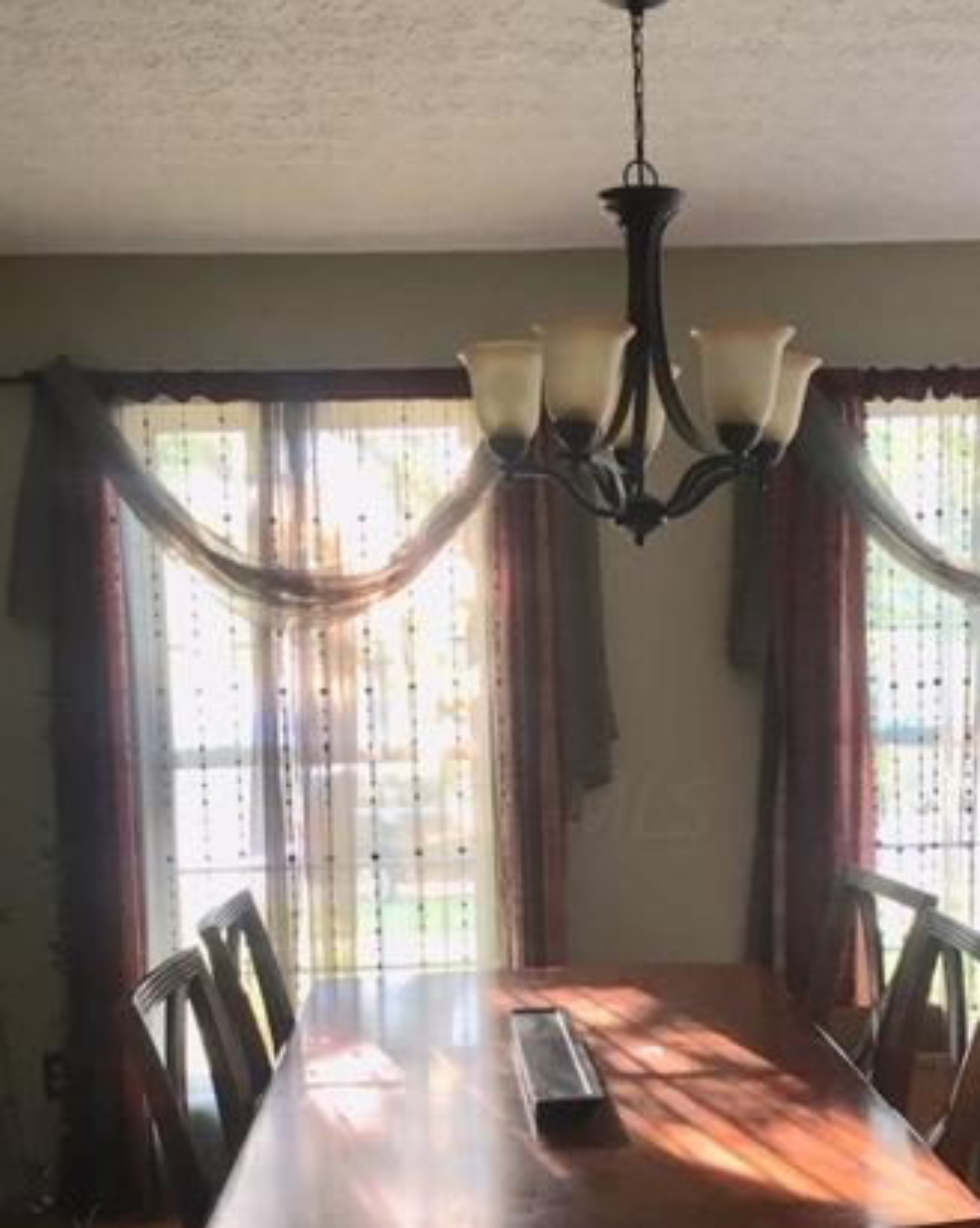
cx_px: 572
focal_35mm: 44
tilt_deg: -6.2
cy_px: 808
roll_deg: +0.7
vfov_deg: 41.5
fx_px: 1597
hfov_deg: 34.0
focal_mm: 4.15
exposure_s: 1/30
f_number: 2.2
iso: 80
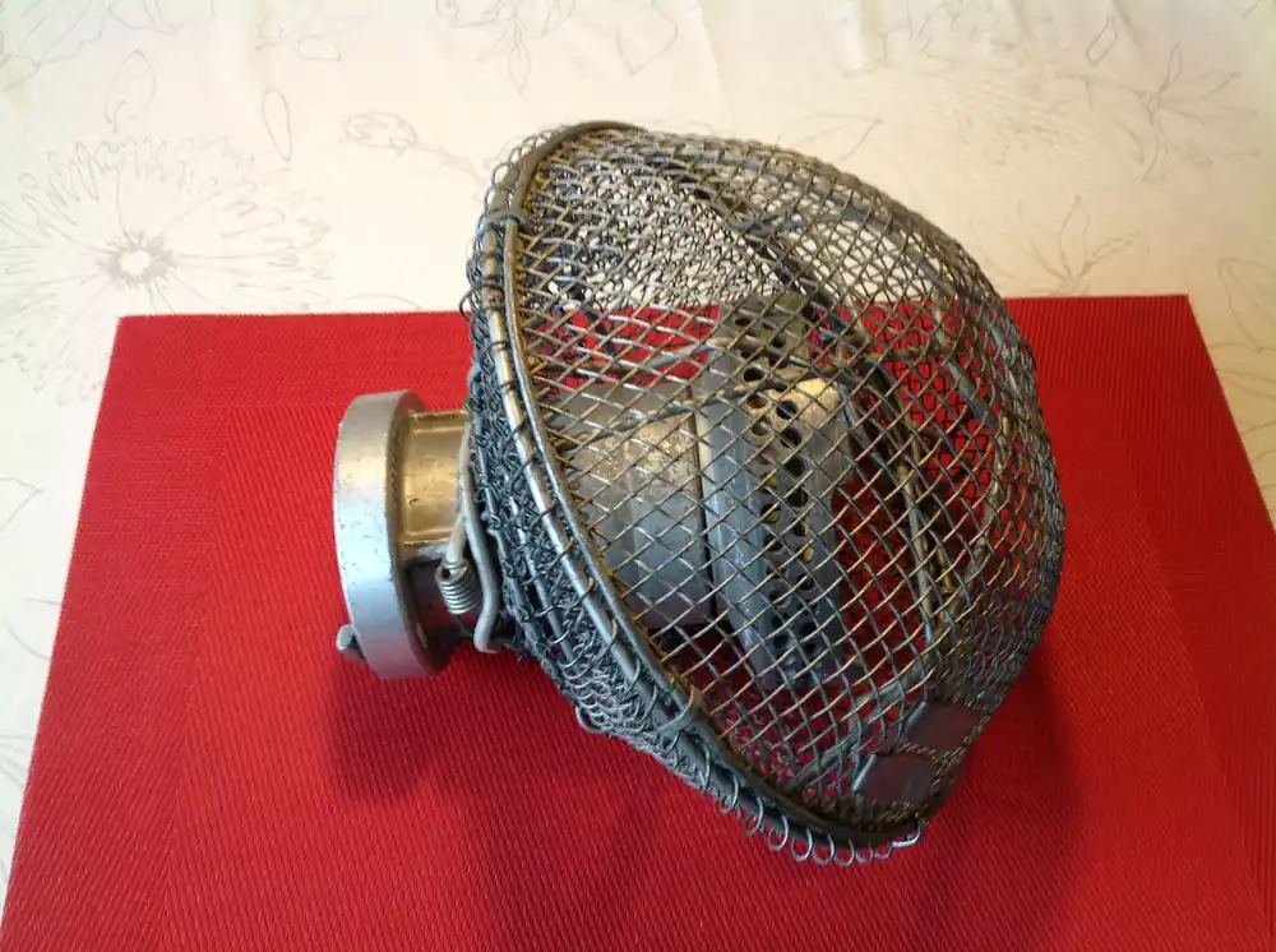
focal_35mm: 35
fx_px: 1288
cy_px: 476
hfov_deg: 52.7
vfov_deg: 40.6
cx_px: 638
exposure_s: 1/20
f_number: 2.4
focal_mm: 4.28
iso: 64
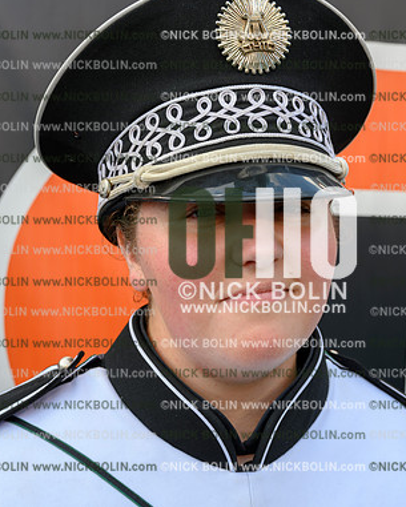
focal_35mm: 45
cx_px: 262
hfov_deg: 33.2
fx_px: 676
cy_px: 251
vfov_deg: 41.1
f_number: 7.1
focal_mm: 31.5
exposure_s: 1/60
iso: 80
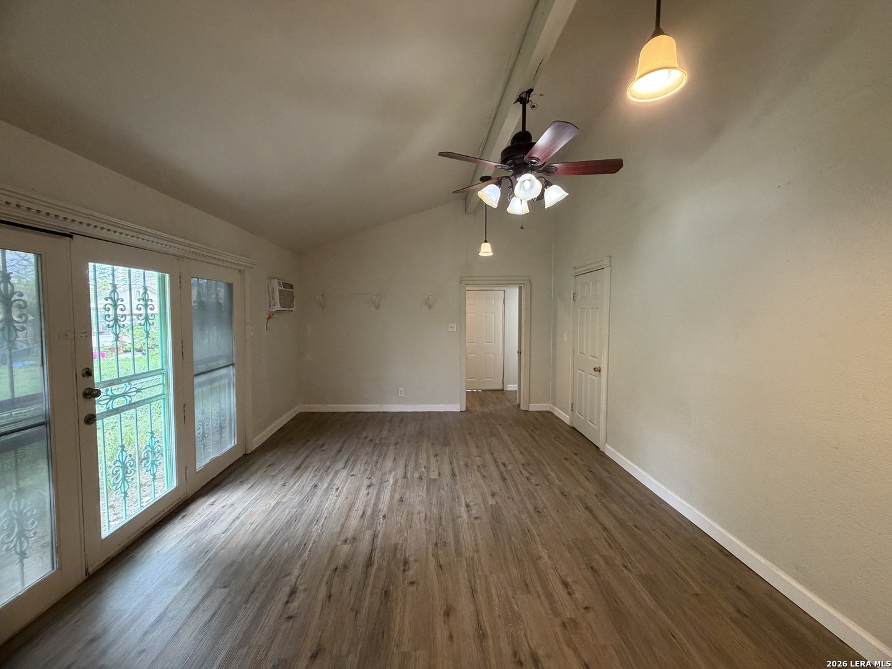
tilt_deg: -4.1
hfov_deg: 102.1
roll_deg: +0.1
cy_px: 334
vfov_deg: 85.7
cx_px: 446
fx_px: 361
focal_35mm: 14
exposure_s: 1/60
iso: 250
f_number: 2.2
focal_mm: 2.22
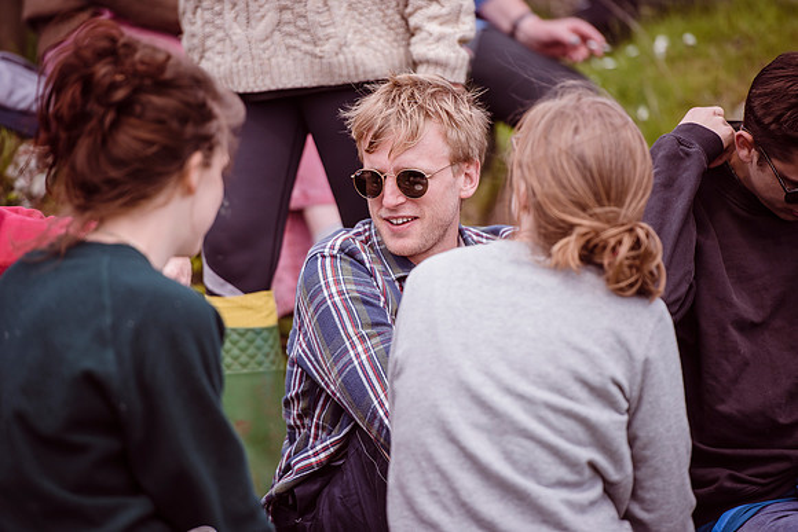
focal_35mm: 200
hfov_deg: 10.3
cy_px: 266
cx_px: 399
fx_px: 4434
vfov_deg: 6.9
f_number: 2.8
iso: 250
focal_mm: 200
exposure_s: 1/2500
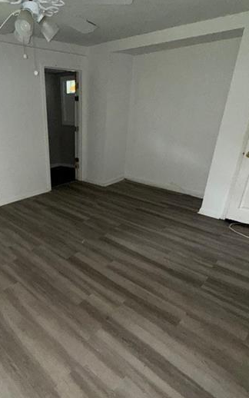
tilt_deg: -26.3
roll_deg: +0.1
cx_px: 82
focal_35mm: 22
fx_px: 239
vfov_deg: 79.4
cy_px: 220
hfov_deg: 53.9
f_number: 2.2
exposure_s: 1/60
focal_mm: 2.22
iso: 500
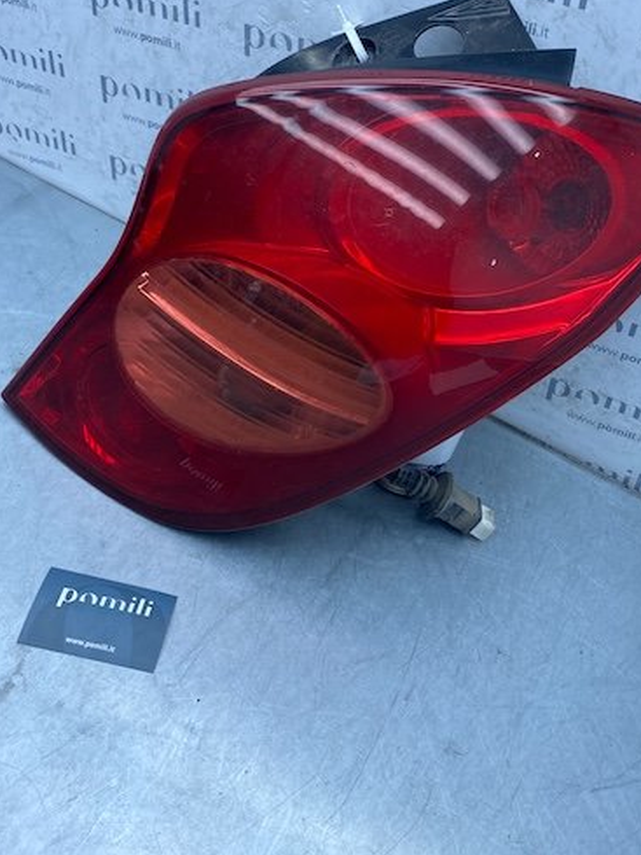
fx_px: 839
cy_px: 341
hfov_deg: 41.6
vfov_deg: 53.6
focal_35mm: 34
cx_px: 384
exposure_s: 1/738
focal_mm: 4.25
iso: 32
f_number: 1.8
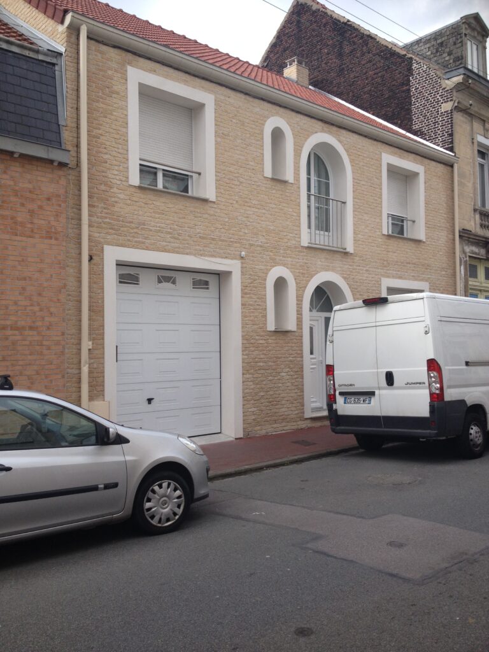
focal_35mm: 35
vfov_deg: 52.6
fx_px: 659
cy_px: 326
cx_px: 244
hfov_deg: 40.7
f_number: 2.4
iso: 50
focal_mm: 4.28
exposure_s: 1/569
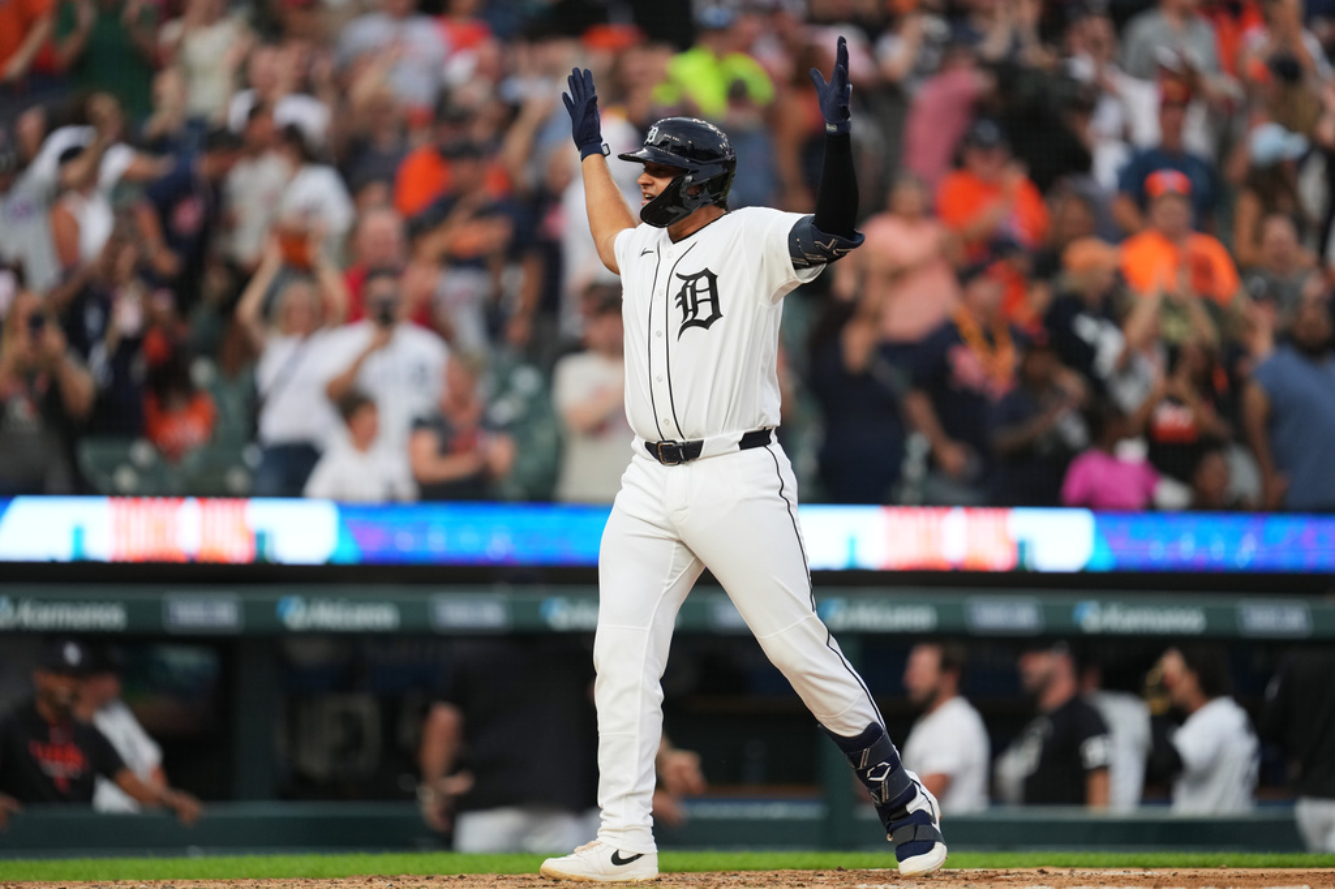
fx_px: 14828
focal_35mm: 400
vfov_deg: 3.4
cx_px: 668
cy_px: 444
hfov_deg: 5.2
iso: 800
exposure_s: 1/1600
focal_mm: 400
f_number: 2.8
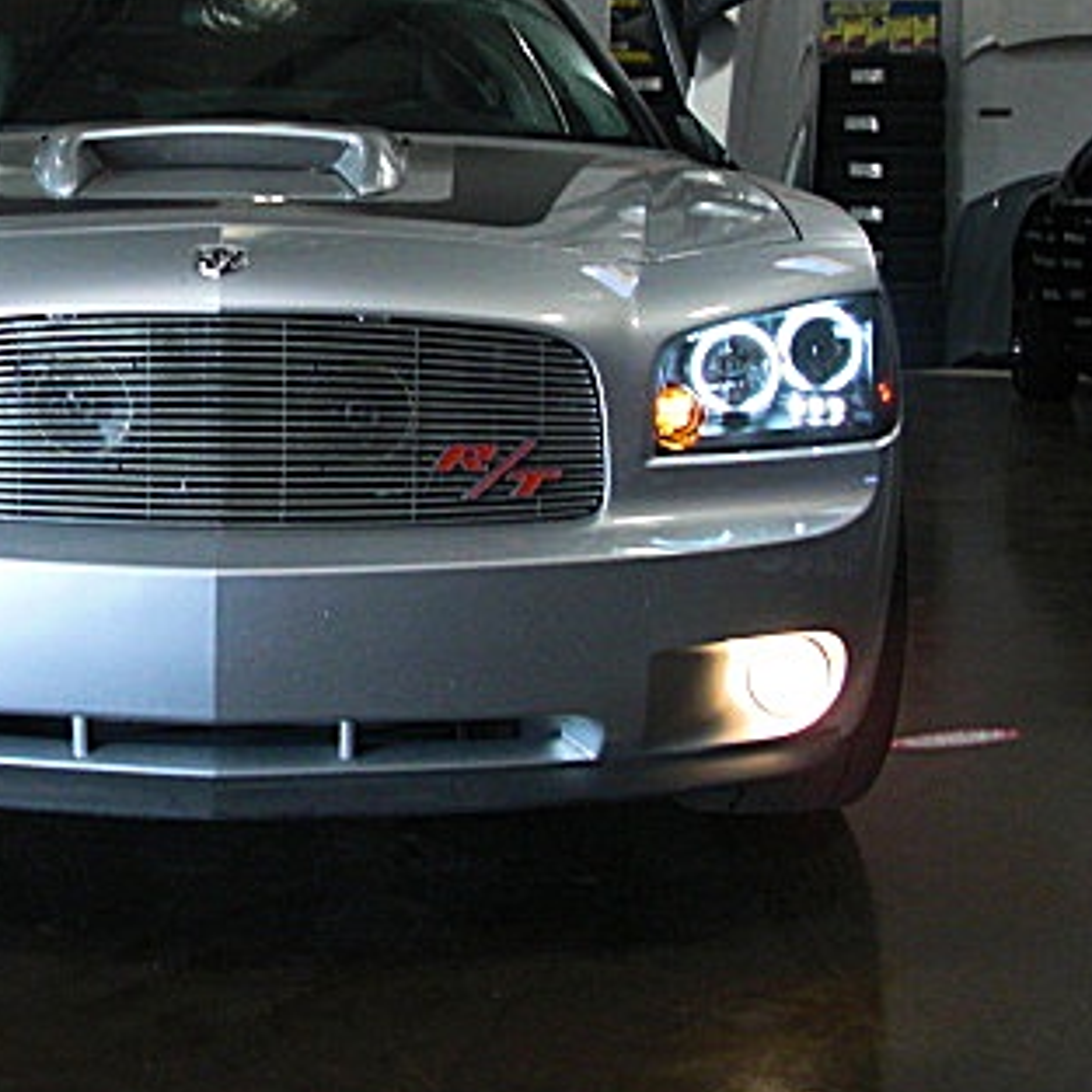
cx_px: 143
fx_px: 2320
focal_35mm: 65
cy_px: 300
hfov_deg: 25.8
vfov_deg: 26.2
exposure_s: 1/100
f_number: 2.8
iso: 200
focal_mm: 6.3
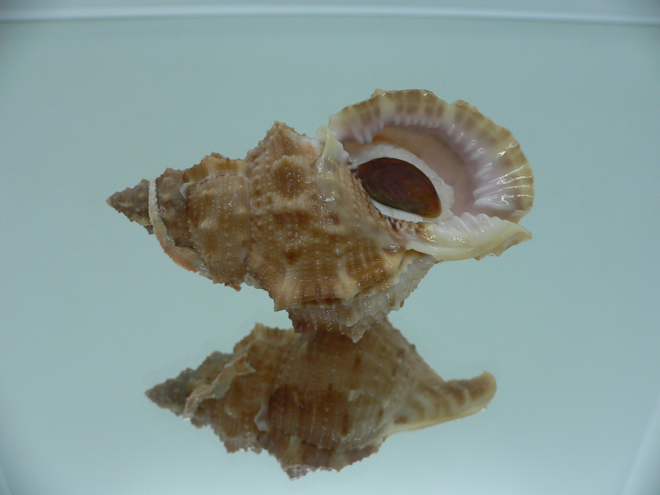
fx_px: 667
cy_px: 248
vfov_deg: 40.7
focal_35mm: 35
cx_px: 330
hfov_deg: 52.6
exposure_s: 1/60
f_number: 2.8
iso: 80
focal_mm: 4.6
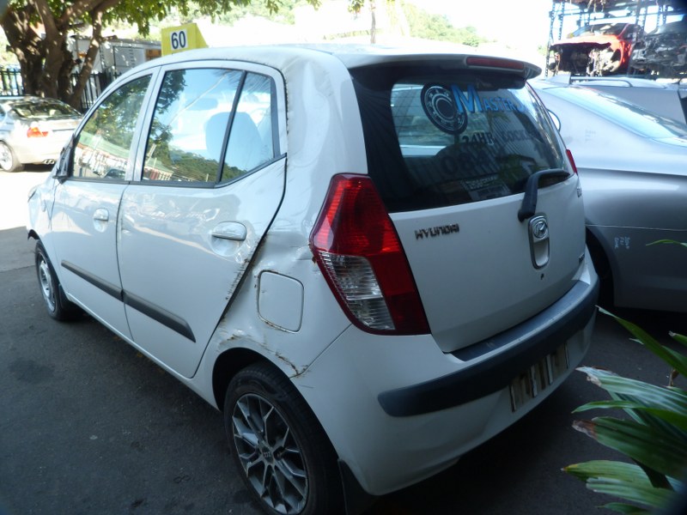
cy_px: 258
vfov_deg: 54.9
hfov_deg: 69.4
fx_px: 496
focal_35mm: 25
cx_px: 344
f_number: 2.8
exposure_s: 1/80
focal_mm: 4.5
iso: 80
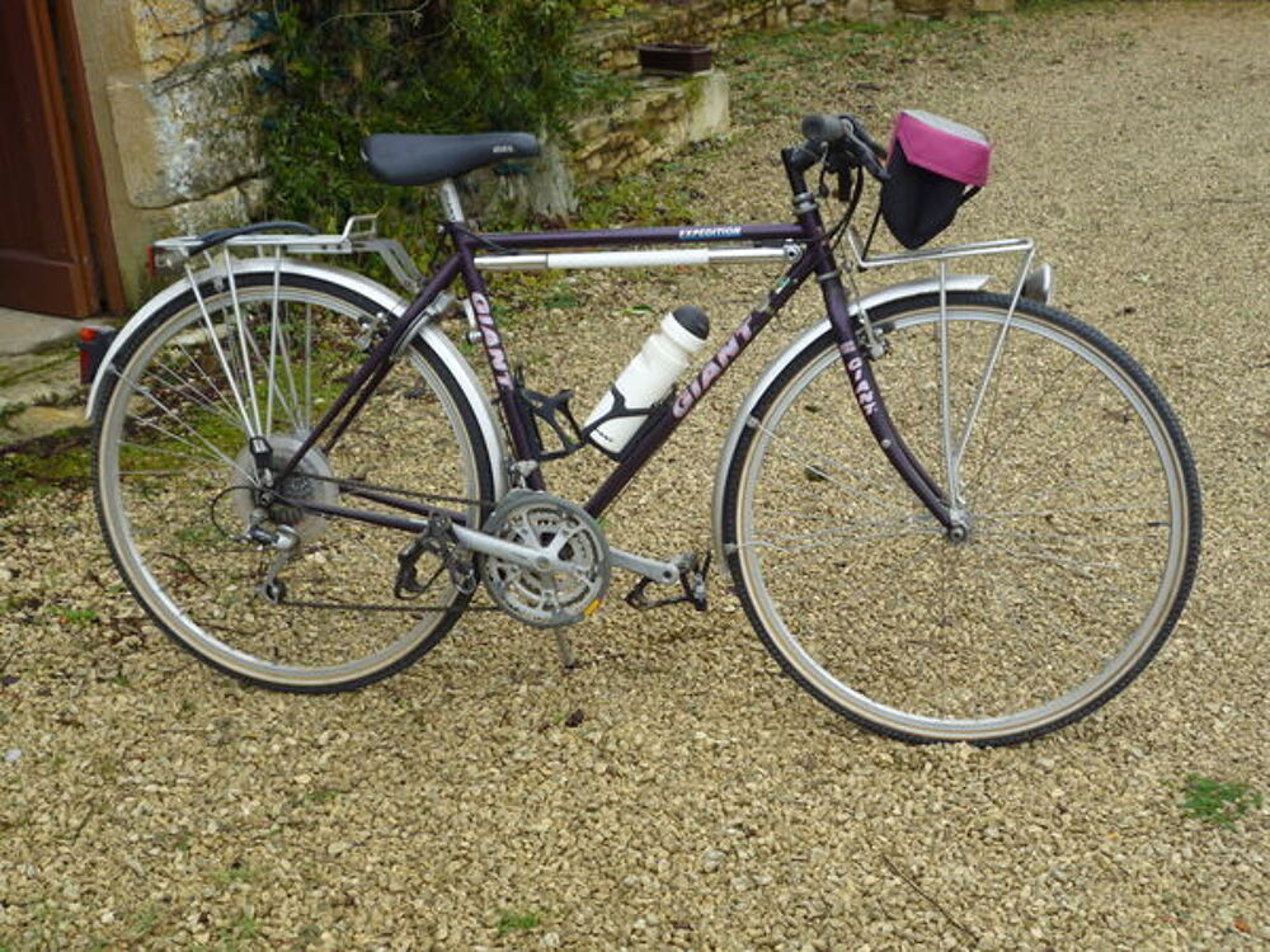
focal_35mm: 48
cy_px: 476
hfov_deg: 39.7
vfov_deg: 30.3
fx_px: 1761
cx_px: 635
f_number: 4
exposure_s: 1/80
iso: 125
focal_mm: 8.6
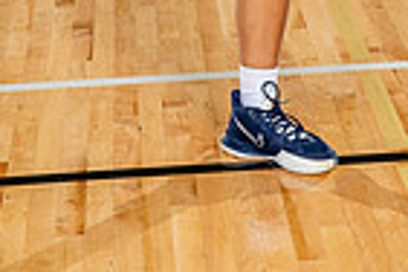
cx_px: 217
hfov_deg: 13.4
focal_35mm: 153
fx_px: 1734
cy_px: -318
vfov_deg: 8.4
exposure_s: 1/250
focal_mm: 48
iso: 200
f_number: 5.6
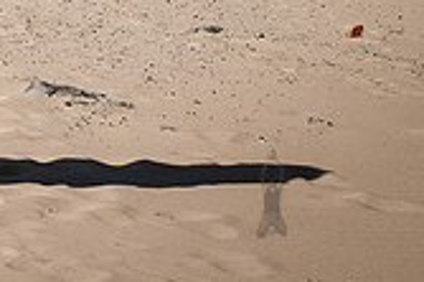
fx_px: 2741
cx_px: -221
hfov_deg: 8.6
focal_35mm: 233
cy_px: -175
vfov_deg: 5.8
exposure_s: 1/1000
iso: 64
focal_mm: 67
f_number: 5
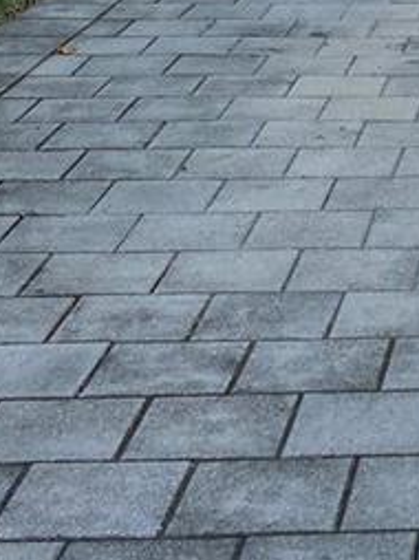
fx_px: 1988
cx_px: 767
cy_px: -569
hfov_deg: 11.2
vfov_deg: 13.6
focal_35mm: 123
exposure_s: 1/3610
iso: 32
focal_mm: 4.25
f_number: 1.8
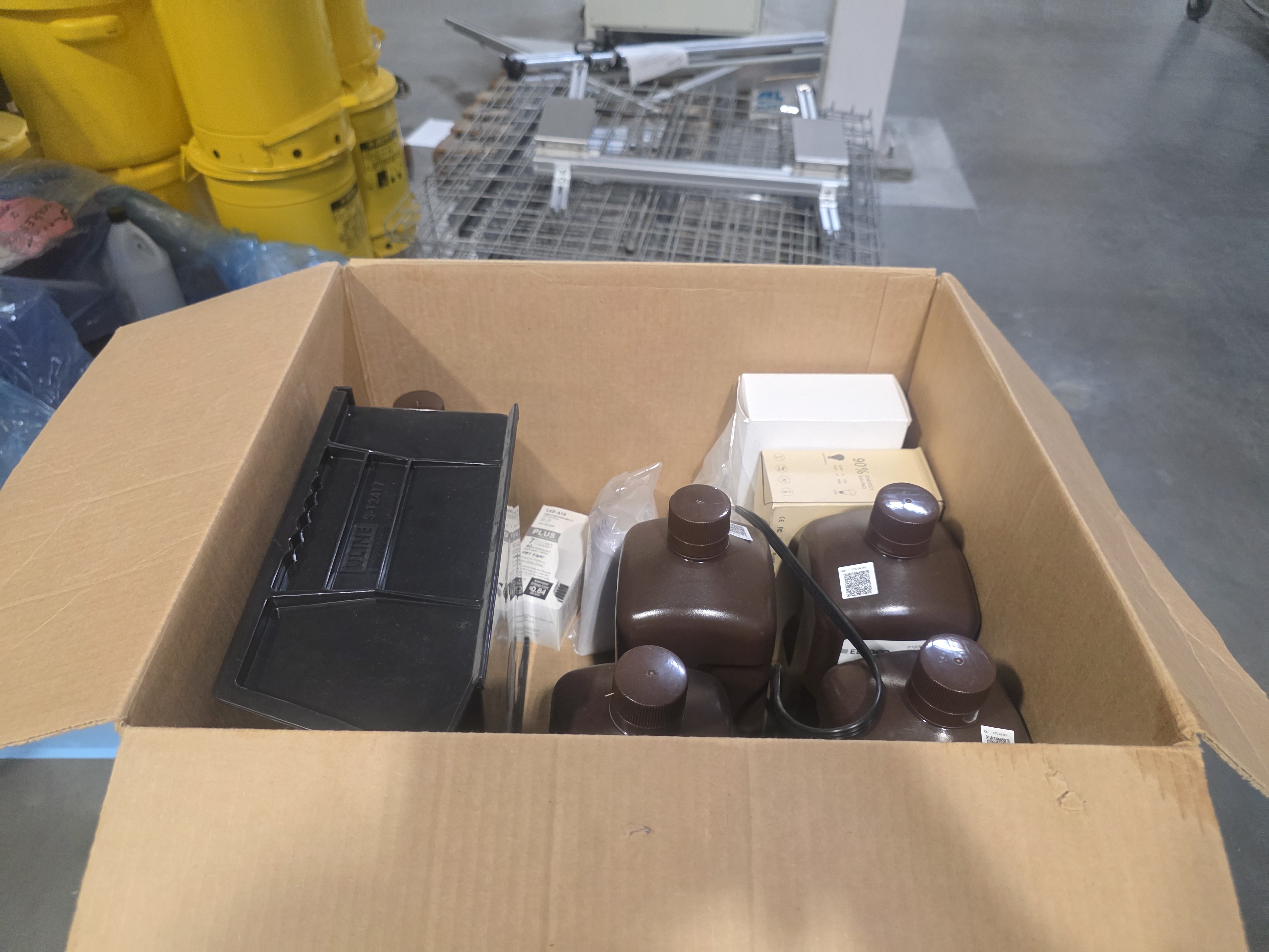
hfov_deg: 73.9
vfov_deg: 58.9
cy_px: 476
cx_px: 634
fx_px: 843
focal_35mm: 23
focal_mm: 6.3
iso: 640
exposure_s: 1/120
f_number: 1.7
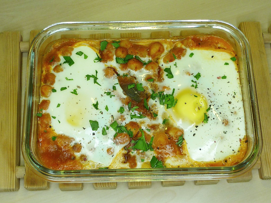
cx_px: 136
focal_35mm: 55
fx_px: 431
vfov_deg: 26.6
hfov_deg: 34.9
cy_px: 102
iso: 80
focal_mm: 6.4
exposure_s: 1/60
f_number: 3
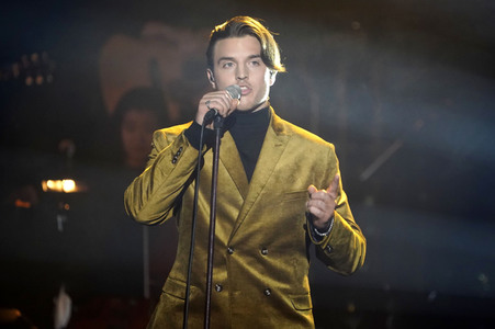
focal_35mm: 600
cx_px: 248
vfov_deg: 2.3
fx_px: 8244
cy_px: 164
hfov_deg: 3.4
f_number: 6.3
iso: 5000
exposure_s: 1/80
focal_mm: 600
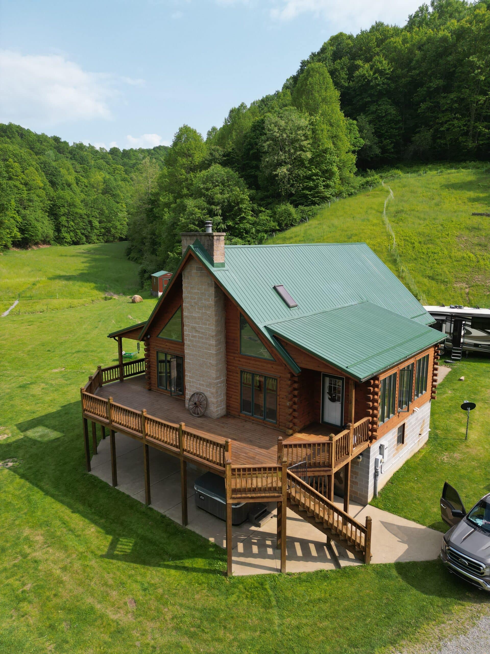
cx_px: 245
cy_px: 327
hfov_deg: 56.8
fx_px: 453
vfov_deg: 71.6
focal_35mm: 24
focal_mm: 6.72
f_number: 1.7
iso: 130
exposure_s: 1/2000
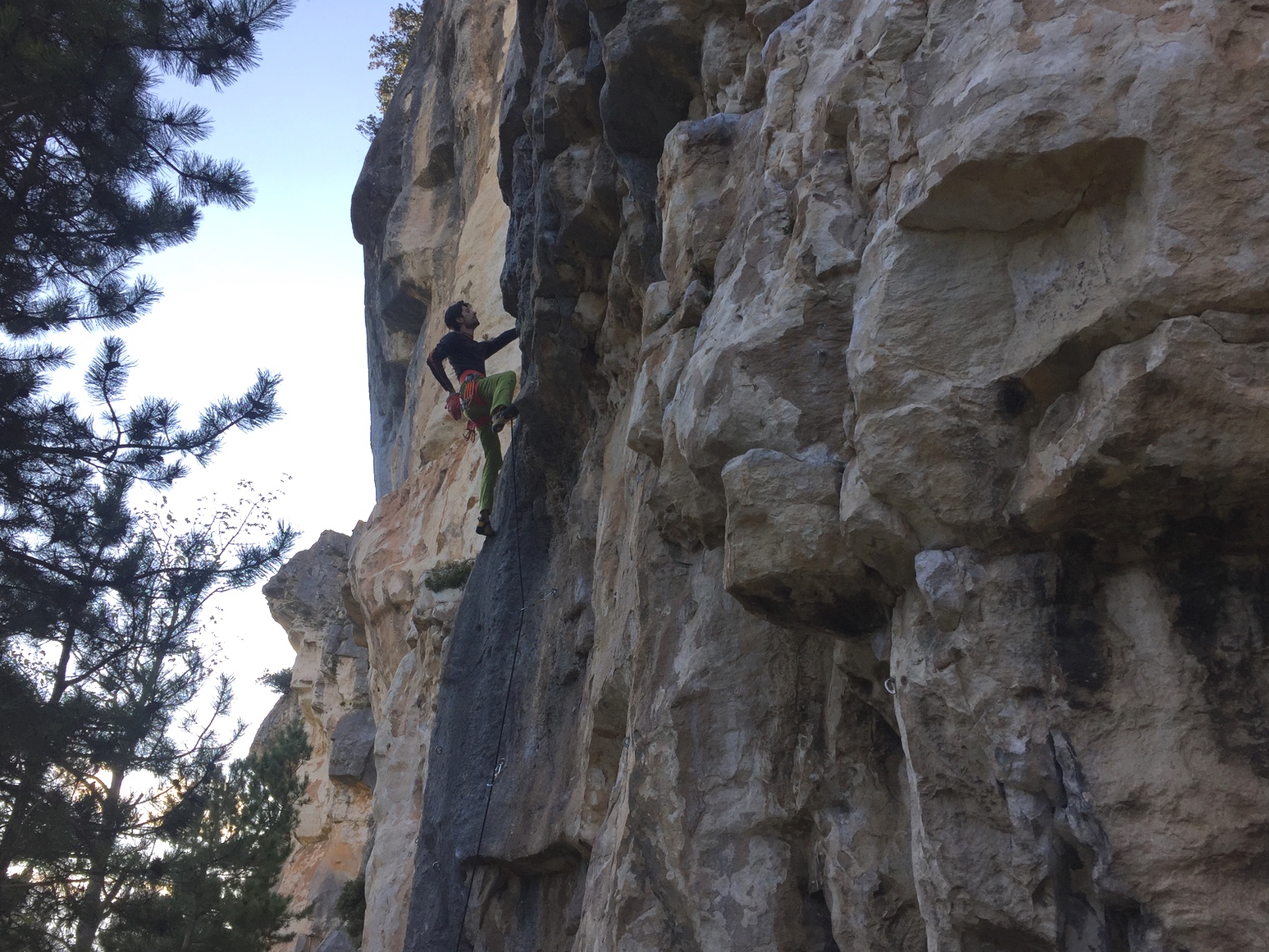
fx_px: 1100
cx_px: 633
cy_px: 478
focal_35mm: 30
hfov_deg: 60.0
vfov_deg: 46.8
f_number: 2.2
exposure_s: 1/421
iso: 32
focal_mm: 4.15
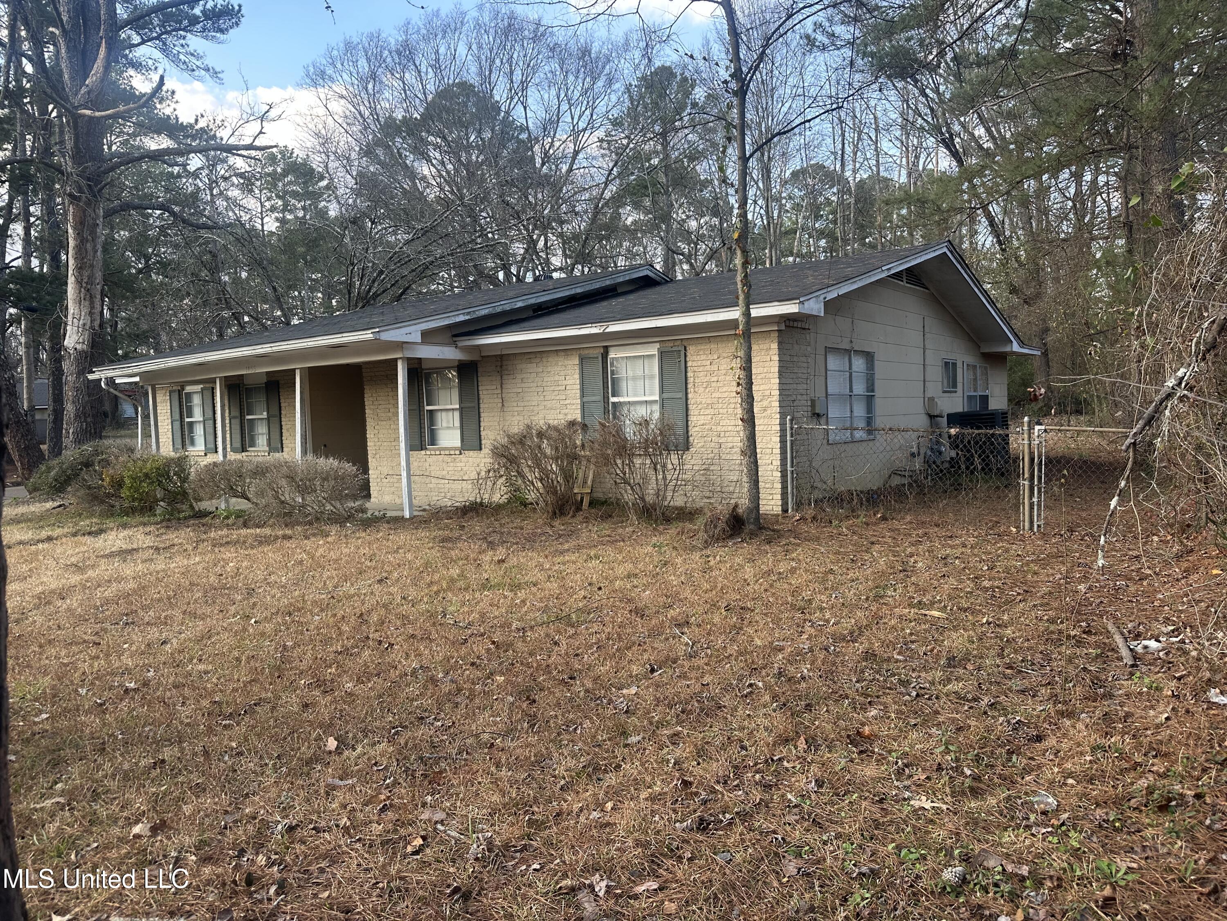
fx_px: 851
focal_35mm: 24
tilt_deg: -3.5
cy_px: 460
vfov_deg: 56.8
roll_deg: +1.4
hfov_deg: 71.6
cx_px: 614
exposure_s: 1/280
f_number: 1.78
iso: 80
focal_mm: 6.86
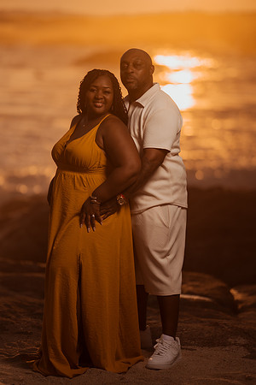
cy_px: 192
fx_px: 1440
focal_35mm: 135
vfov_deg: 15.2
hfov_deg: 10.2
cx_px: 128
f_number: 1.8
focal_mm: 135
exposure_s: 1/8000
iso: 100
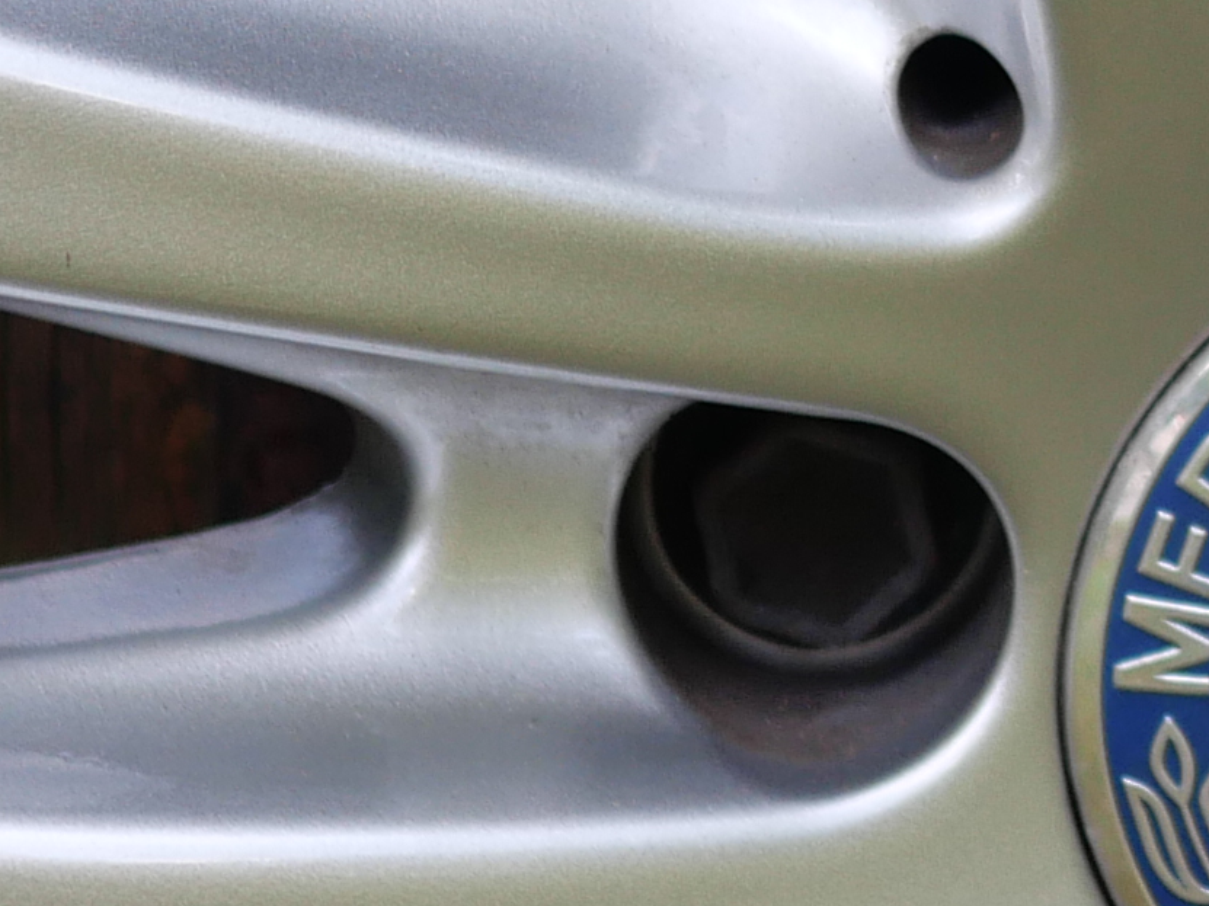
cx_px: 1789
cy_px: -64
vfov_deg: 4.8
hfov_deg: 6.3
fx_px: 10895
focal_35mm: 312
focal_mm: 25
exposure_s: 1/250
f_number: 2.2
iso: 200
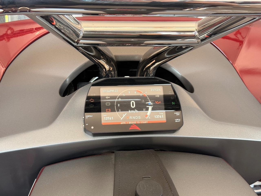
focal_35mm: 48
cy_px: 98
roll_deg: +1.0
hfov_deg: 39.7
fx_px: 362
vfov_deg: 30.3
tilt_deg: -5.5
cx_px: 130
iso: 80
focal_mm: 6.76
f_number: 1.78
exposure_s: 1/62
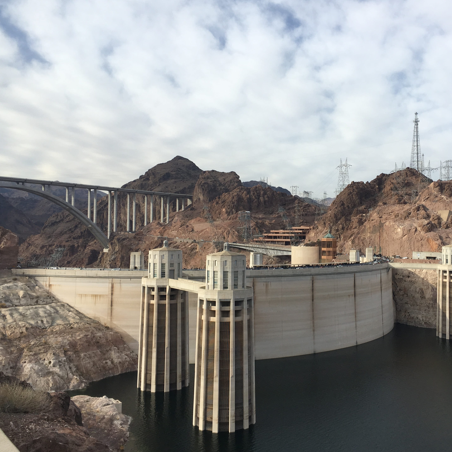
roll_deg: +0.2
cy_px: 224
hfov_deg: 45.6
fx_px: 532
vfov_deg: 46.0
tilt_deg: +0.5
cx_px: 283
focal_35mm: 36
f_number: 2.2
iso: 25
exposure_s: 1/1425
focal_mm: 4.15
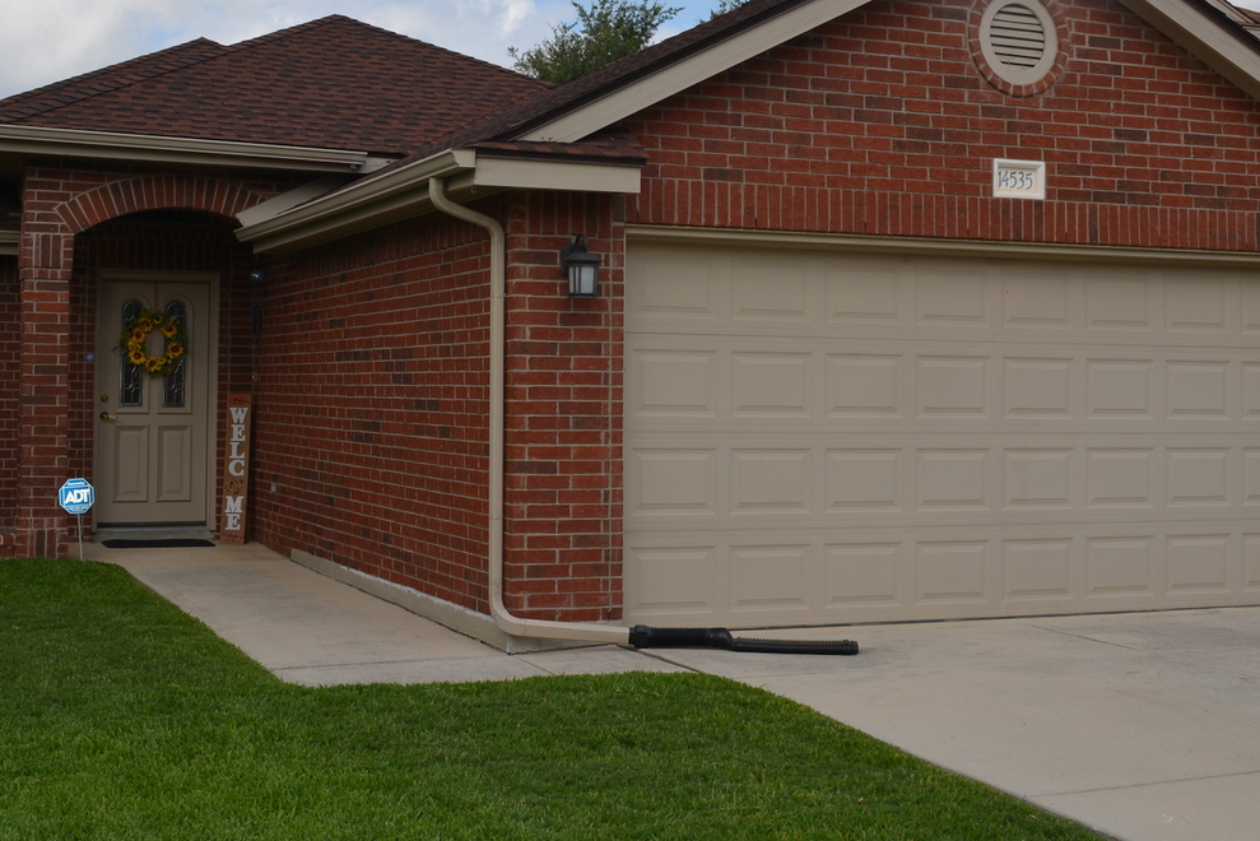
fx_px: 1890
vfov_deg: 24.9
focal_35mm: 54
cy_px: 247
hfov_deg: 36.9
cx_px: 620
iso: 100
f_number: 10
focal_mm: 22
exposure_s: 1/200
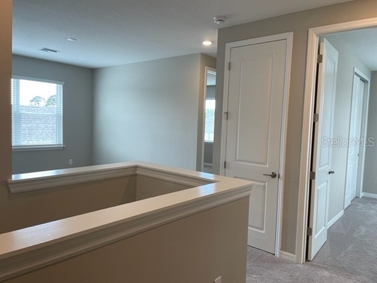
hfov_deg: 67.3
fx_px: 283
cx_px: 188
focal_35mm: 26
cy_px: 142
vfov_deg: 53.1
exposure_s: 1/120
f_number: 1.6
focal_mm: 4.2
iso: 64
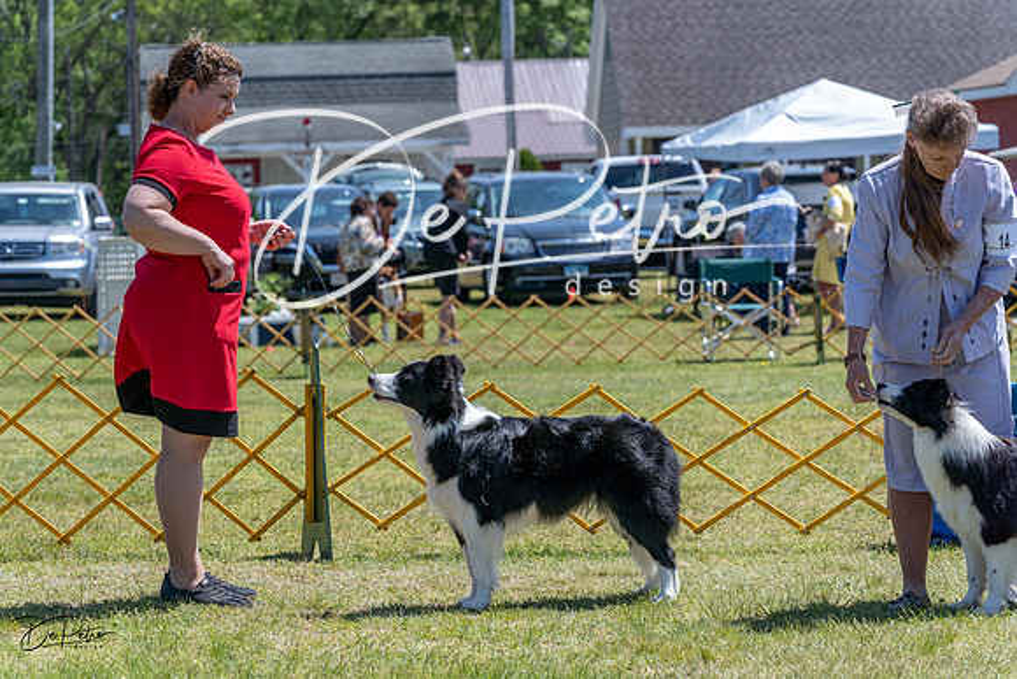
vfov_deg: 10.7
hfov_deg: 16.0
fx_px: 3617
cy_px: 340
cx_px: 508
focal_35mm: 128
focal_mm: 128
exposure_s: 1/1600
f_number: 7.1
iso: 800
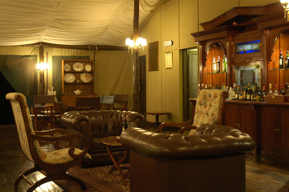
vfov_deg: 26.4
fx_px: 409
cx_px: 144
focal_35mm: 51
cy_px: 96
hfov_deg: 38.9
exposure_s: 1
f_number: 4.2
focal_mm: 34
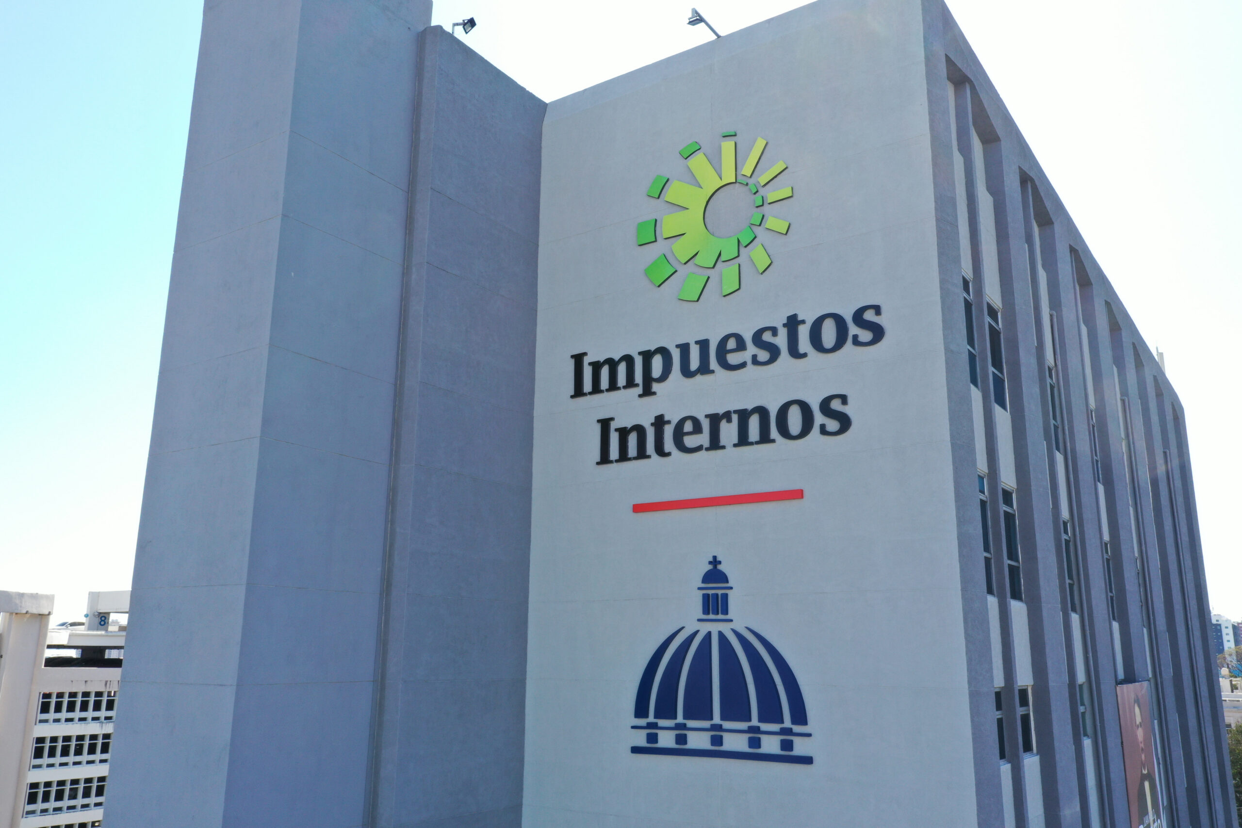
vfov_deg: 46.4
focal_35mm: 28
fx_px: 966
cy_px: 414
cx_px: 621
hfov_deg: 65.5
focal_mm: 10.26
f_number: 9
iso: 100
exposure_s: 1/80
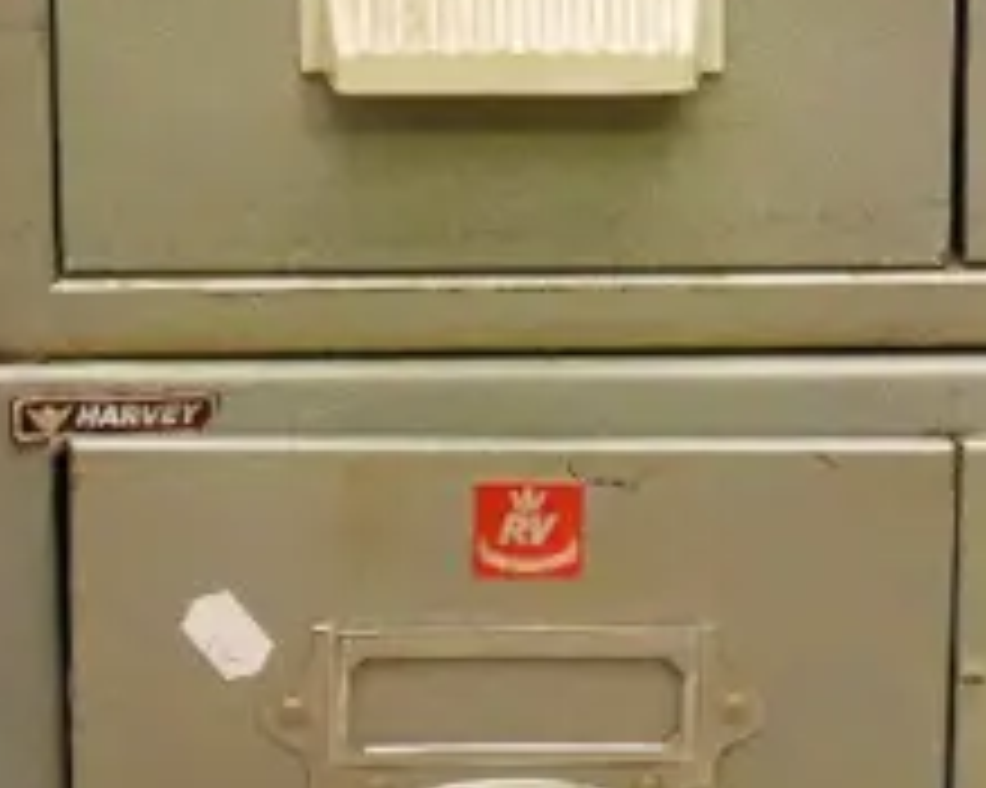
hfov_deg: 9.4
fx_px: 5863
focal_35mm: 201
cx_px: 1382
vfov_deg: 7.7
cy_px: 367
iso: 3200
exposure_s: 1/50
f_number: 4.9
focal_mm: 22
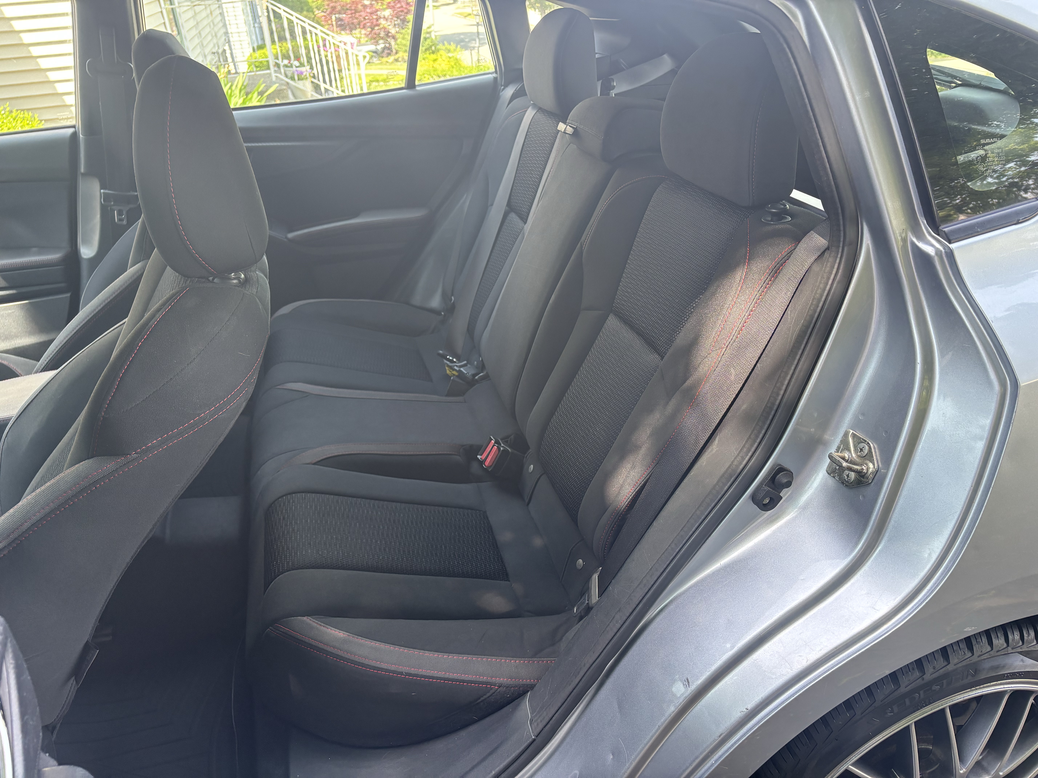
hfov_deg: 67.3
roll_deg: +4.7
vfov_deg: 53.1
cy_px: 389
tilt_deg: -30.0
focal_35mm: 26
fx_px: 780
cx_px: 519
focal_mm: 5.96
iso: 100
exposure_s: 1/121
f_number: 1.6
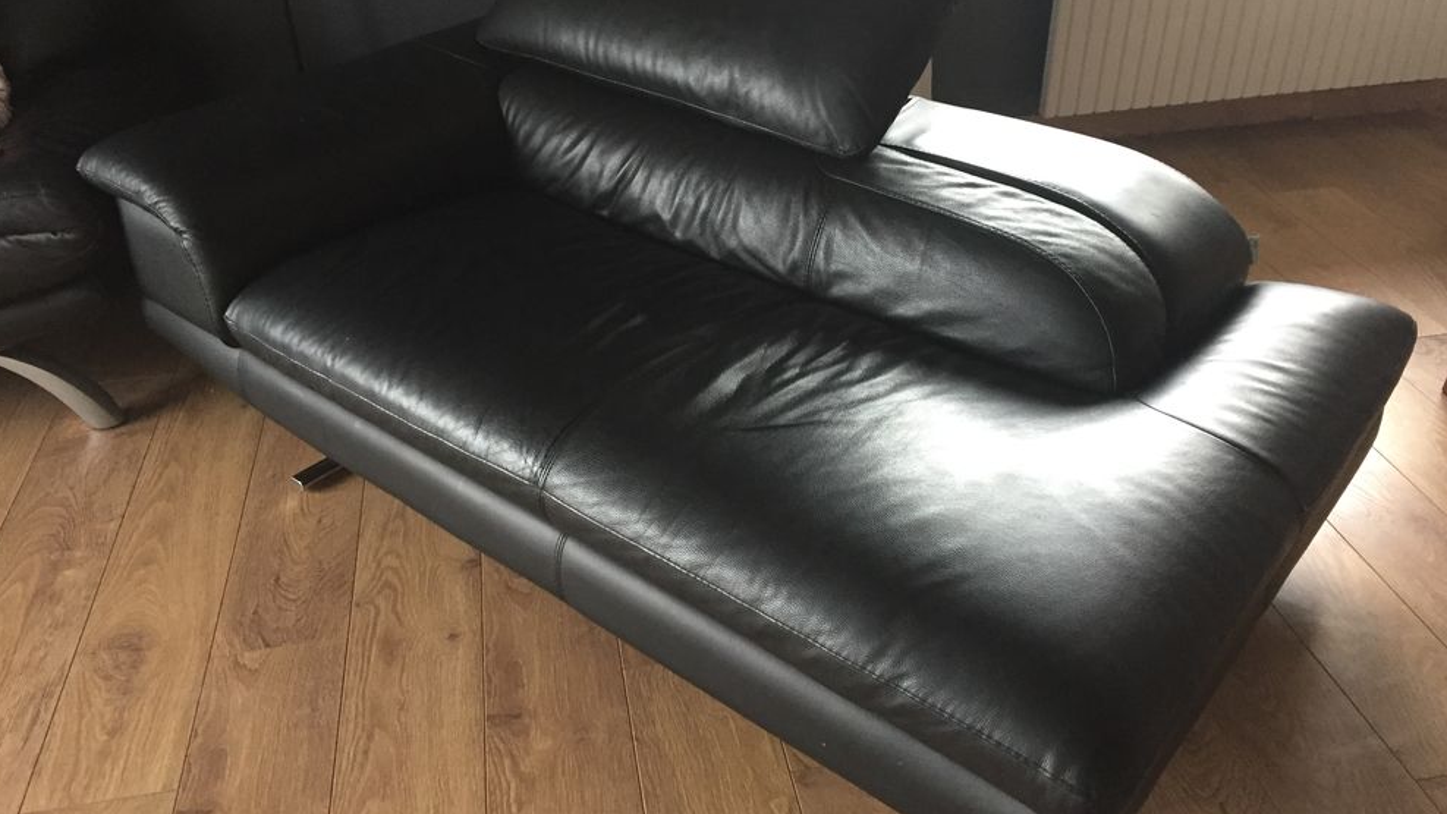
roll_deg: +1.4
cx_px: 726
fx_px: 1228
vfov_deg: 36.6
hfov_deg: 61.0
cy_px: 331
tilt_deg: -30.5
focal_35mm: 32
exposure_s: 1/20
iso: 250
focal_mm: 4.15
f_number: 2.2
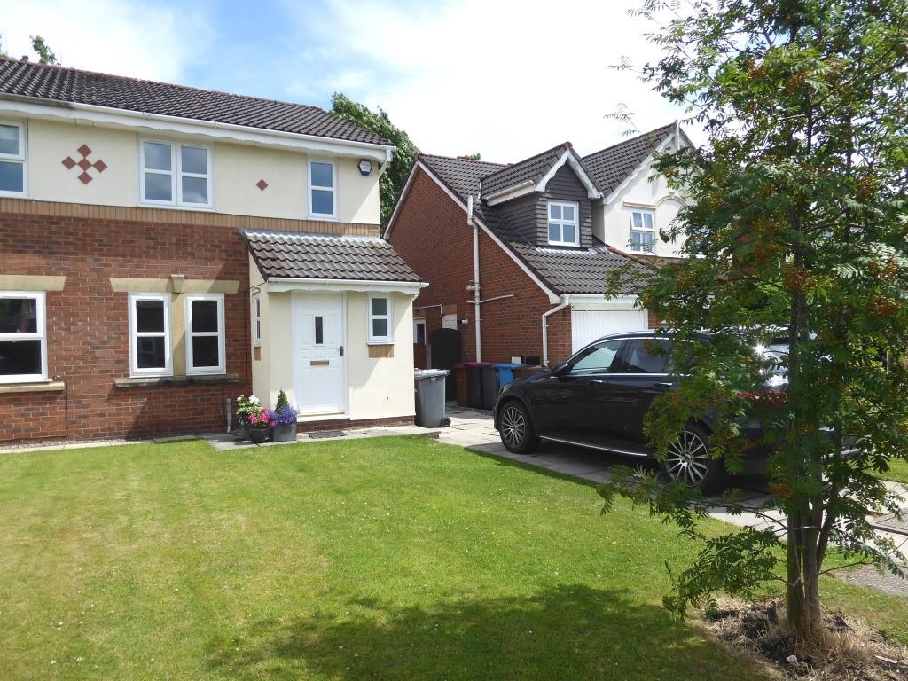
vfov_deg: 54.9
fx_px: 656
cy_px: 340
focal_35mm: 25
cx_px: 454
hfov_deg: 69.4
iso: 80
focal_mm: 4.3
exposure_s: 1/800
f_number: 3.3
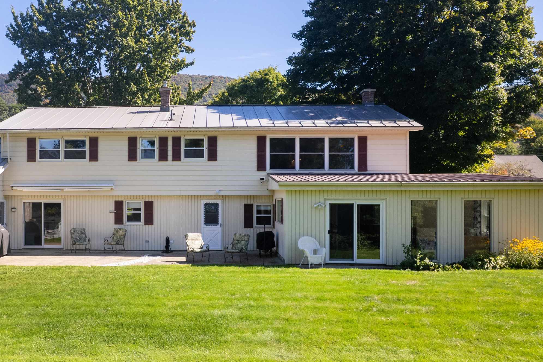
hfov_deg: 54.5
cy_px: 197
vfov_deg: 38.8
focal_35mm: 34
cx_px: 175
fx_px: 513
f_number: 2.8
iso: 100
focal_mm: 8.38
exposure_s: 1/120
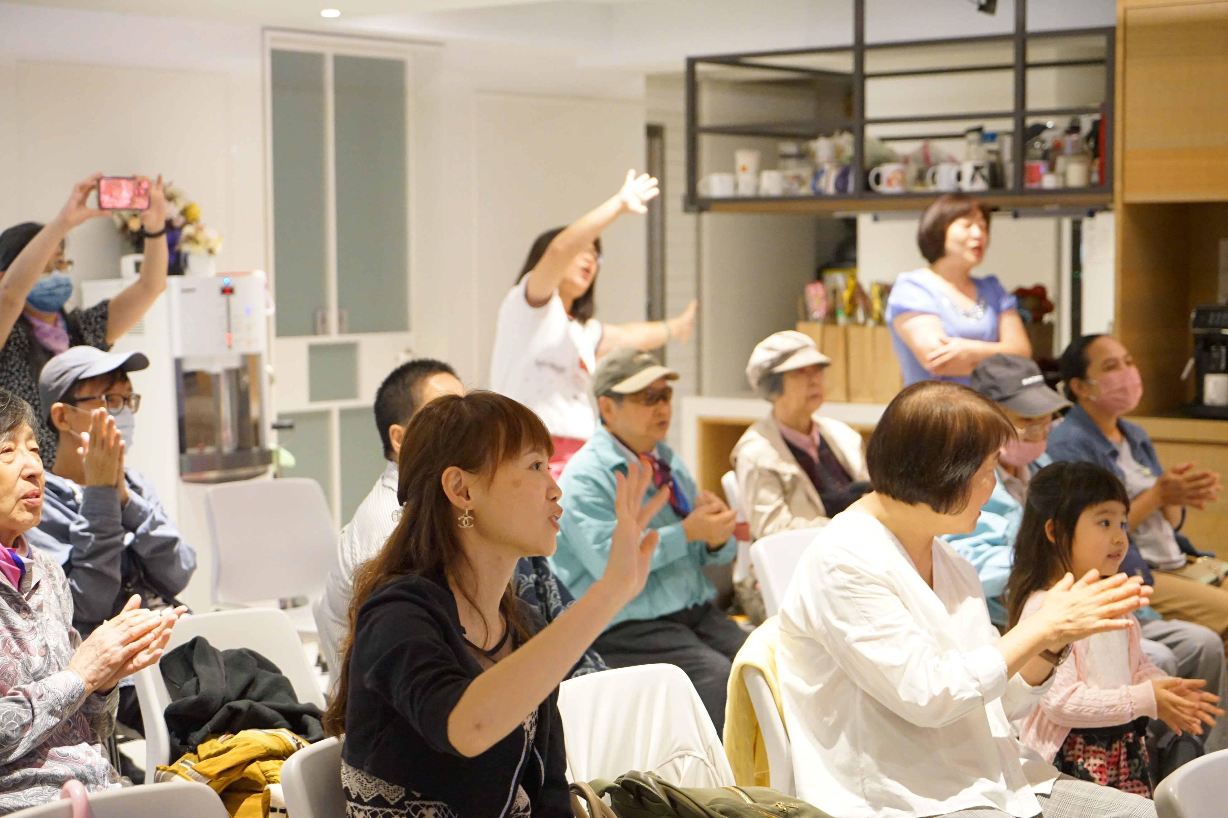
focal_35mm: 66
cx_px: 614
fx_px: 2251
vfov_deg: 20.6
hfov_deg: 30.5
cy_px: 409
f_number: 4
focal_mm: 66
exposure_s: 1/125
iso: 6400
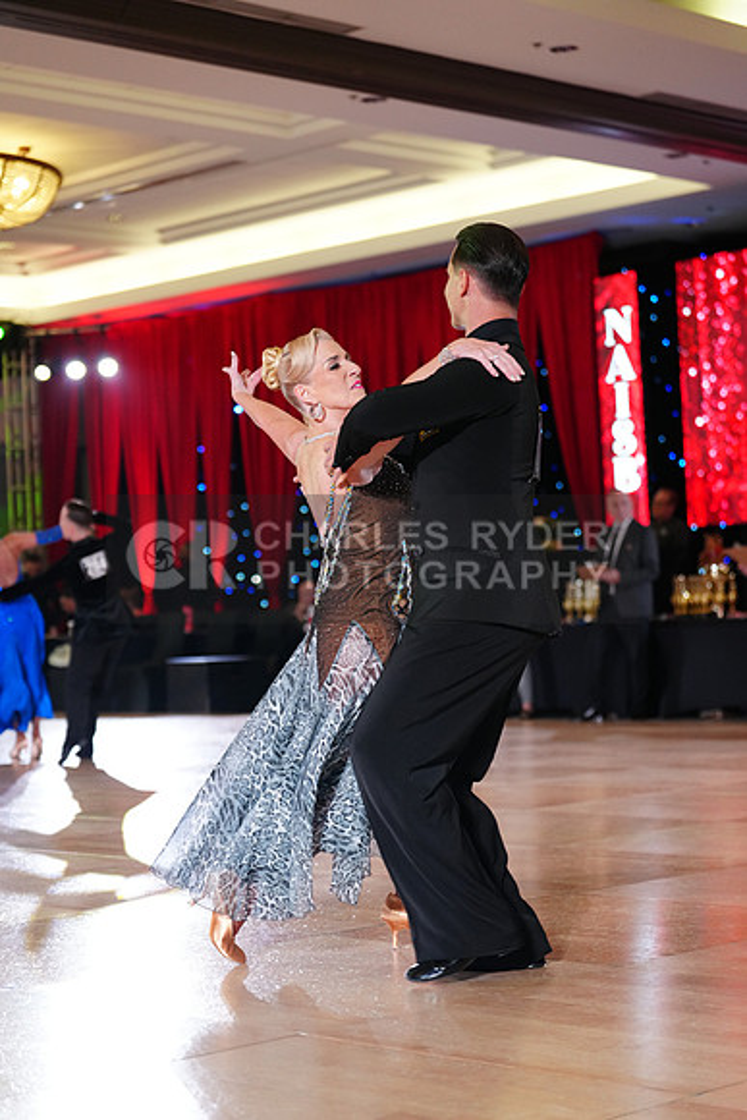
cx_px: 374
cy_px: 560
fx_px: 2177
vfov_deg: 28.8
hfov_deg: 19.5
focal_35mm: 70
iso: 2500
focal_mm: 70
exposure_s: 1/400
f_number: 2.8
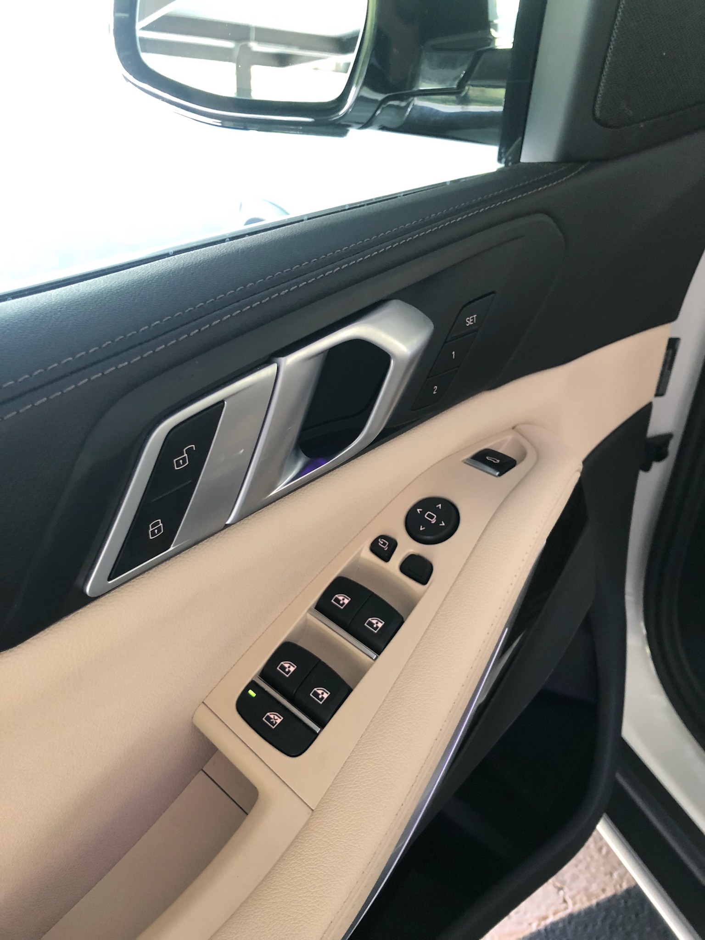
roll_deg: +5.0
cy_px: 470
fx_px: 760
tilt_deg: -35.8
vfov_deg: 63.4
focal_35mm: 28
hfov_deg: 49.7
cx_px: 352
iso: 64
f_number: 1.8
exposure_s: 1/16
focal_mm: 4
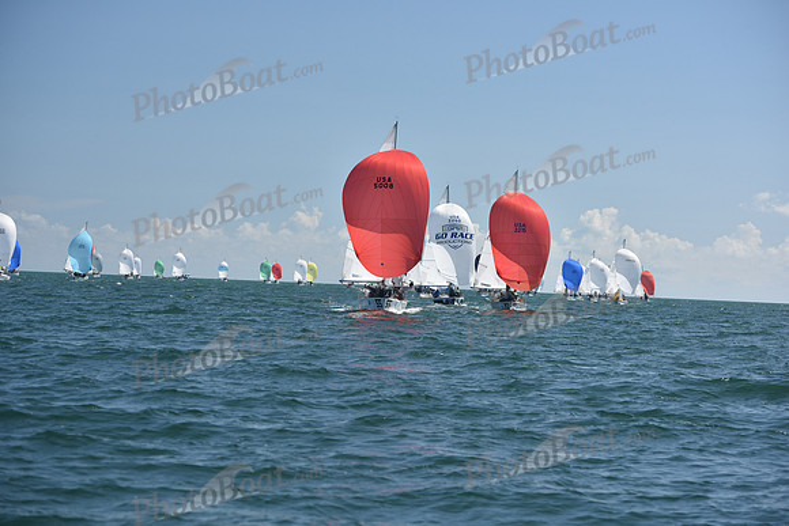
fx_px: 2082
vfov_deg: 14.4
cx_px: 394
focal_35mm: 95
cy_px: 263
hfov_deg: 21.5
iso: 250
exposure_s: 1/1250
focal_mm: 95
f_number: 5
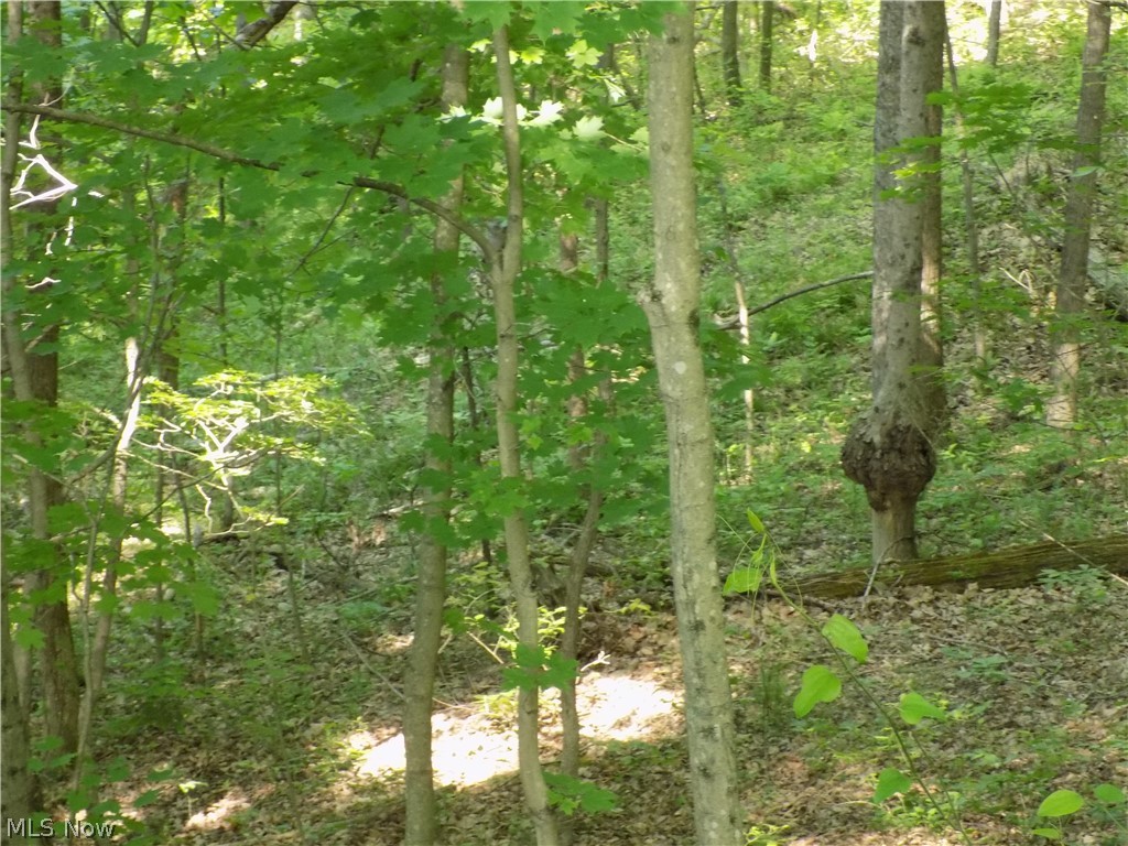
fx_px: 5474
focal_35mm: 168
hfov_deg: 11.8
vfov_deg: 8.8
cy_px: 423
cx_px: 564
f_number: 5.3
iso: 400
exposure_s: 1/20
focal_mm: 29.9
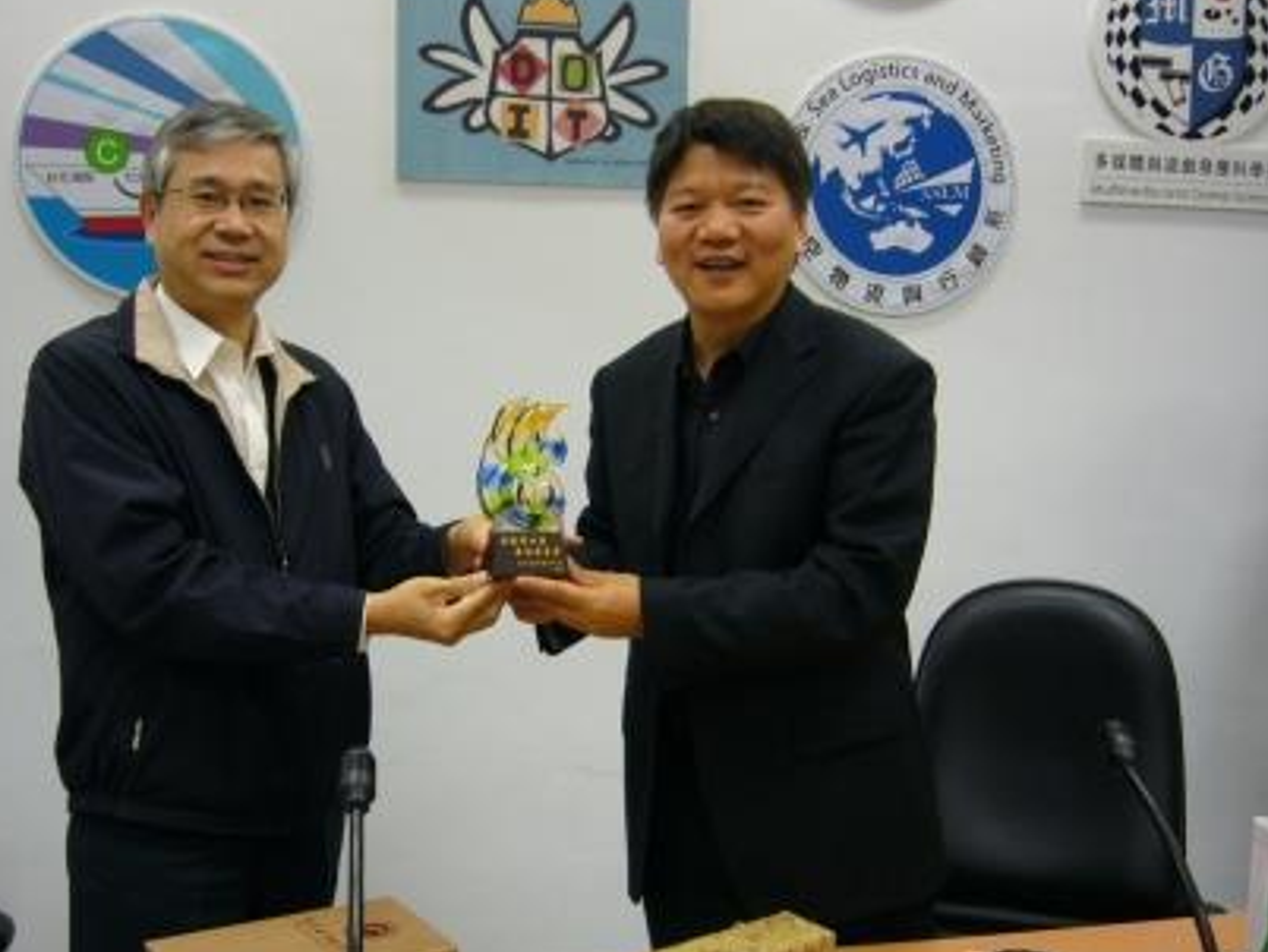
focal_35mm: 39
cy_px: 489
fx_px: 1429
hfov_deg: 47.8
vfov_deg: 36.9
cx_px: 568
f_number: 2.8
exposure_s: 1/25
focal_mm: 5.8
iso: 100
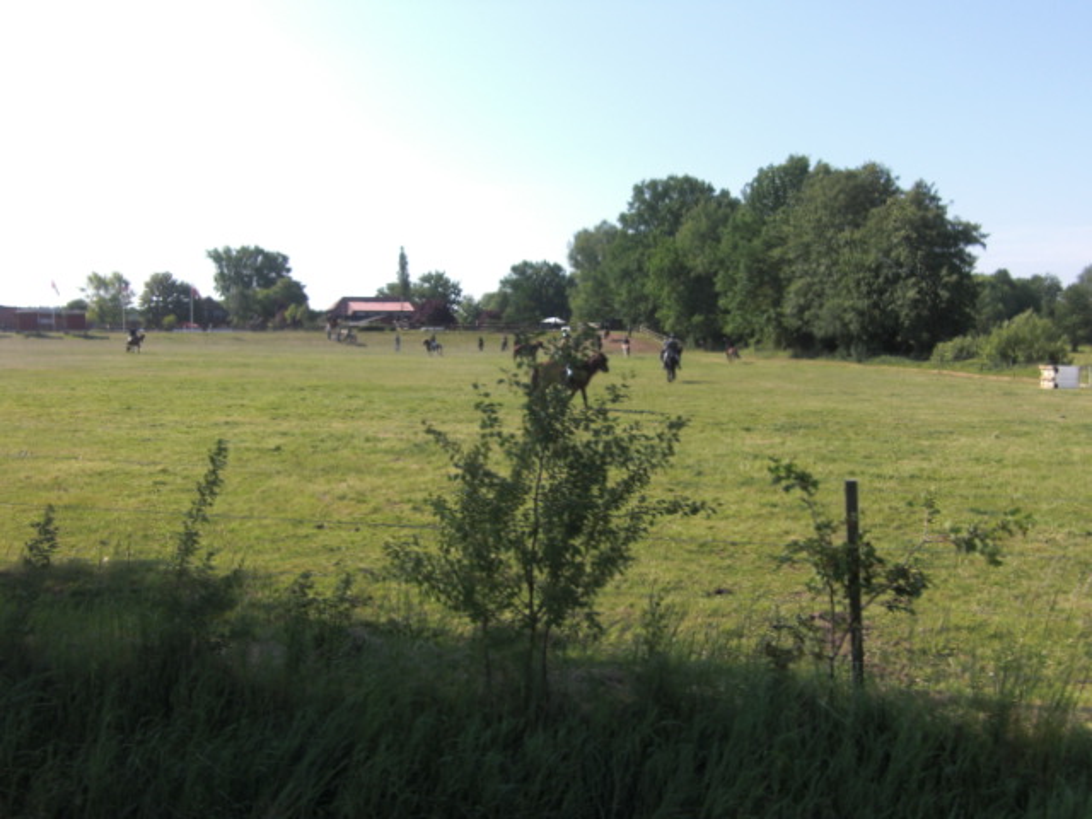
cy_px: 410
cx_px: 546
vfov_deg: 42.9
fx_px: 1041
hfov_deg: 55.4
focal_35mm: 33
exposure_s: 1/800
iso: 50
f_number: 2.7
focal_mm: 5.8
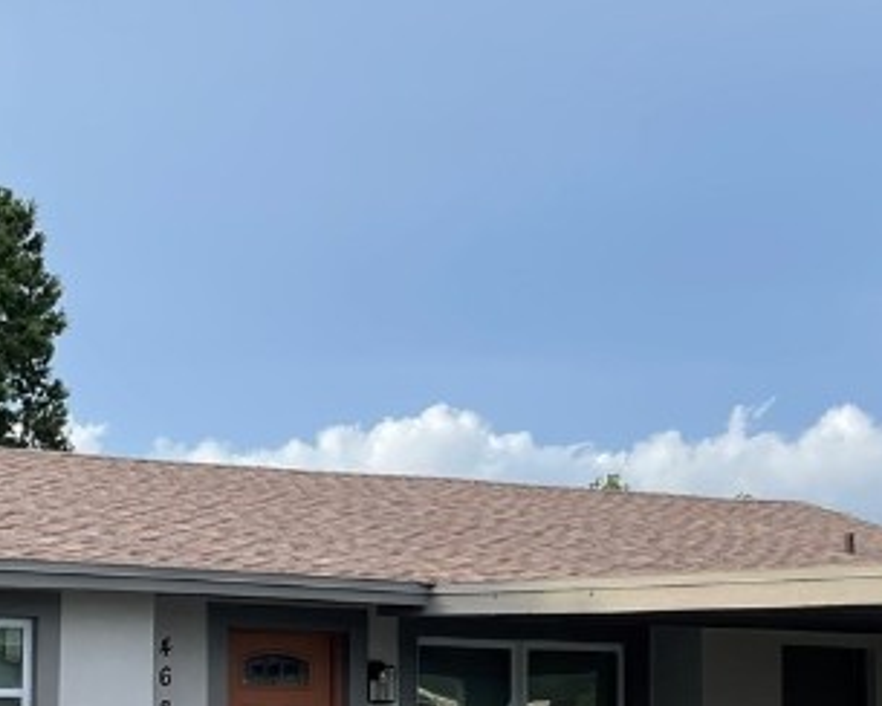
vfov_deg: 18.7
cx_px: 174
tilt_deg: +4.5
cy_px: 477
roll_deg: -0.8
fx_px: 2141
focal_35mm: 82
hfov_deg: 22.9
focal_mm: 5.1
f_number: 1.6
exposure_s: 1/1164
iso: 32
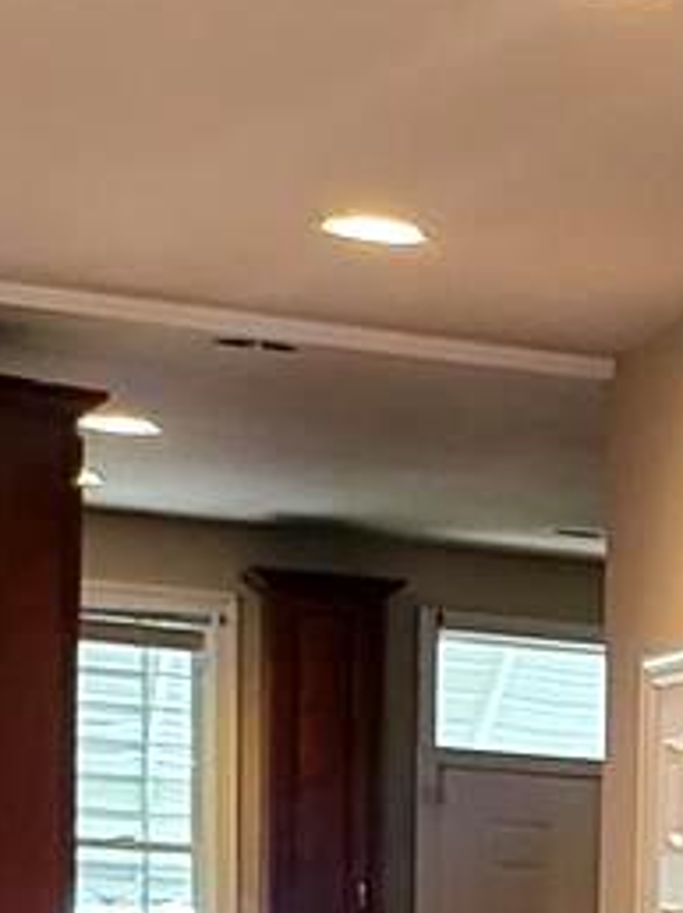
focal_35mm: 143
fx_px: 3768
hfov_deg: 8.9
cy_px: 1454
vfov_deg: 12.9
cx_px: 1861
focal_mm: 5
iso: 250
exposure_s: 1/60
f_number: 1.8
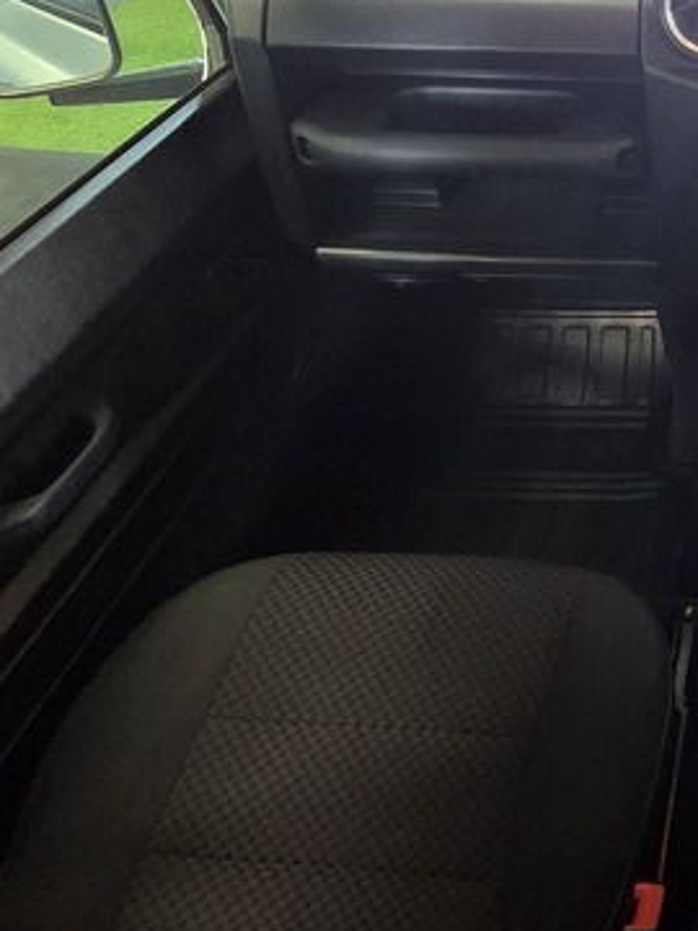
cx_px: 869
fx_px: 995
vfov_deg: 47.6
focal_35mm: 37
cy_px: 199
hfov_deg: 31.4
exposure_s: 1/50
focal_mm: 2.2
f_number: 2.2
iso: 800
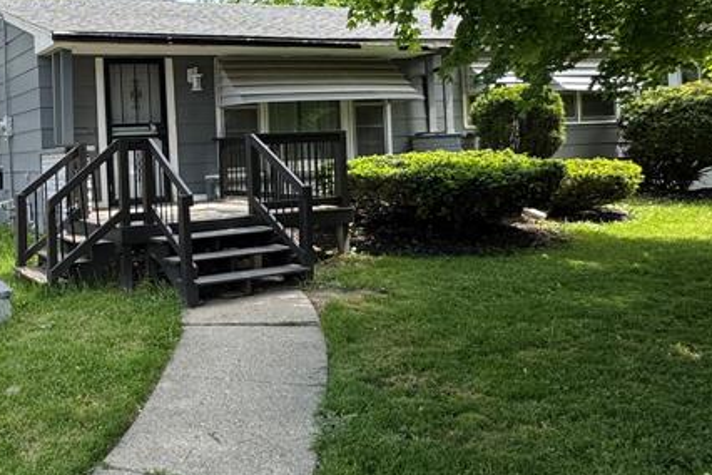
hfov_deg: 48.0
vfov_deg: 37.4
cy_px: 154
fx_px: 692
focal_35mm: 35
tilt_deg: -1.3
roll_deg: +1.8
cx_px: 53
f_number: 2.2
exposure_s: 1/501
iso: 40
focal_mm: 2.22
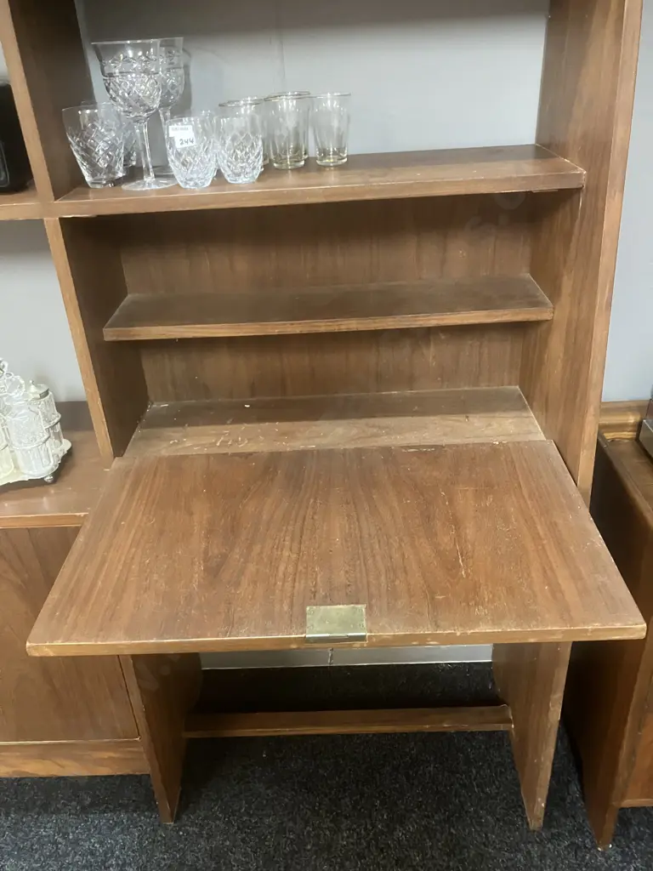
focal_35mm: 28
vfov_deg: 63.4
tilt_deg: -28.5
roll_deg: +2.5
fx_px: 704
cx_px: 326
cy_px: 436
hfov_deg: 49.7
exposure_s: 1/25
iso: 500
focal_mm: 3.99
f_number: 1.8
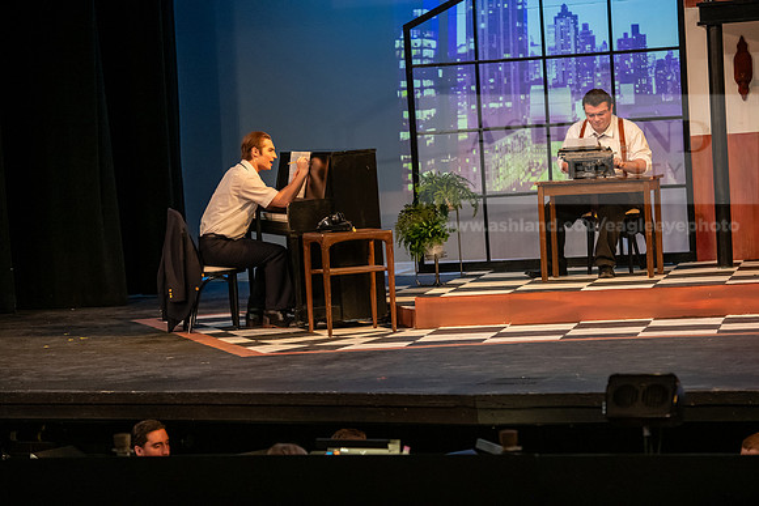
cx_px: 380
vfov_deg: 11.0
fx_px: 2636
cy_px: 253
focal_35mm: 125
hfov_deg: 16.4
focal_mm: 125
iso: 2500
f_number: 3.5
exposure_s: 1/200
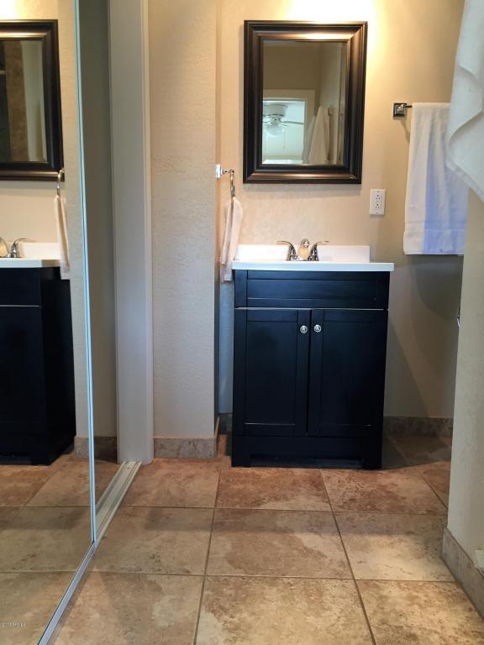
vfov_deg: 61.7
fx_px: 541
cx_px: 242
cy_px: 322
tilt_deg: -8.6
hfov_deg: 48.2
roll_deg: -1.2
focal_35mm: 29
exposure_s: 1/30
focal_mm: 4.15
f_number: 2.2
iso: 80
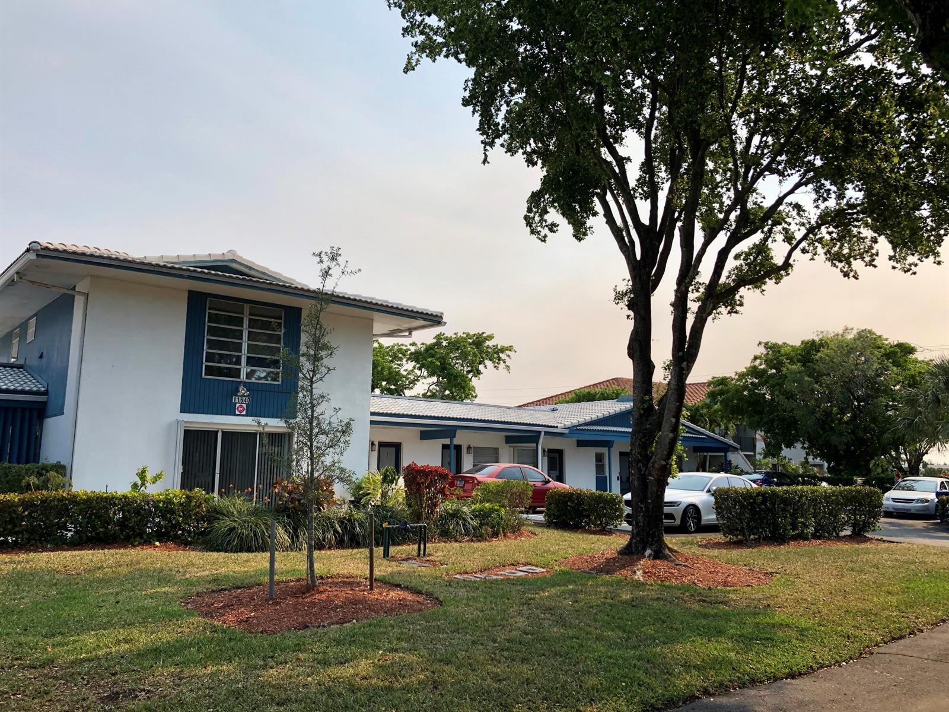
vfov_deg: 49.7
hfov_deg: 63.4
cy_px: 356
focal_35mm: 28
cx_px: 474
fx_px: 768
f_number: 1.8
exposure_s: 1/2024
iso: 20
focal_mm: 3.99
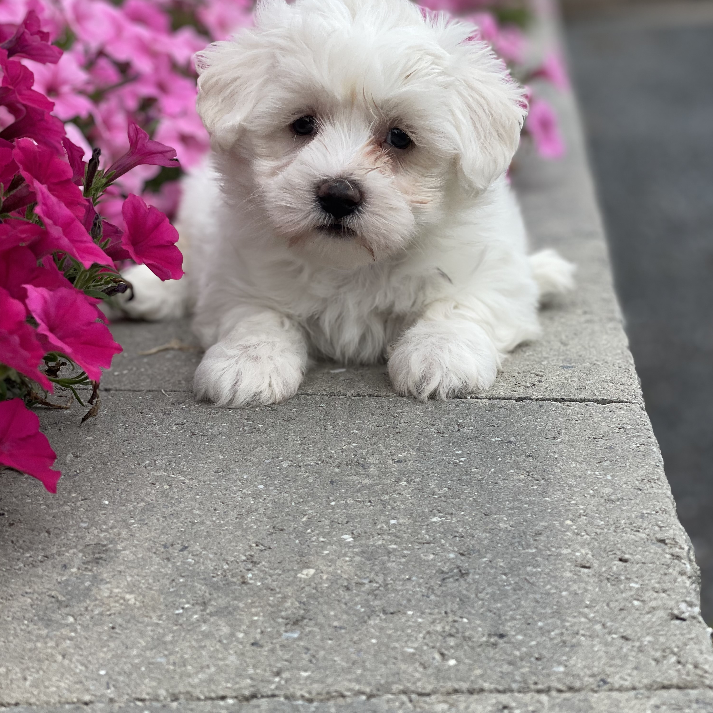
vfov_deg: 27.7
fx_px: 1445
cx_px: 355
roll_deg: +1.9
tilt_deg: -13.2
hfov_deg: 27.7
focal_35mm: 62
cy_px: 339
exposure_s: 1/527
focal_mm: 6
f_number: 2
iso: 32
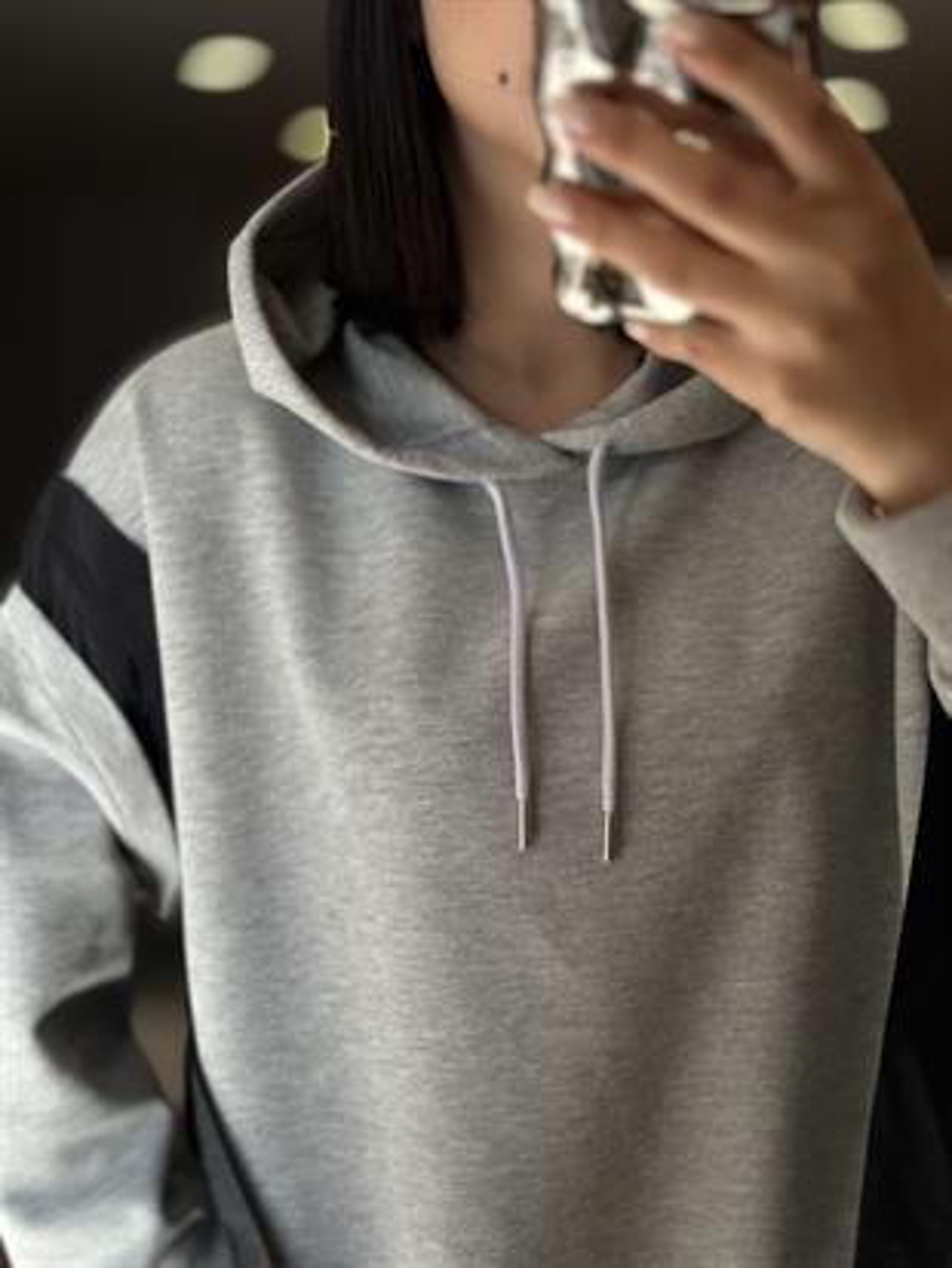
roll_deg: +6.2
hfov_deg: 30.3
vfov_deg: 39.6
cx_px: 476
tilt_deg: -35.8
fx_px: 1759
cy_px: 634
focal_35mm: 48
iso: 80
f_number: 1.78
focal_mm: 6.86
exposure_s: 1/714
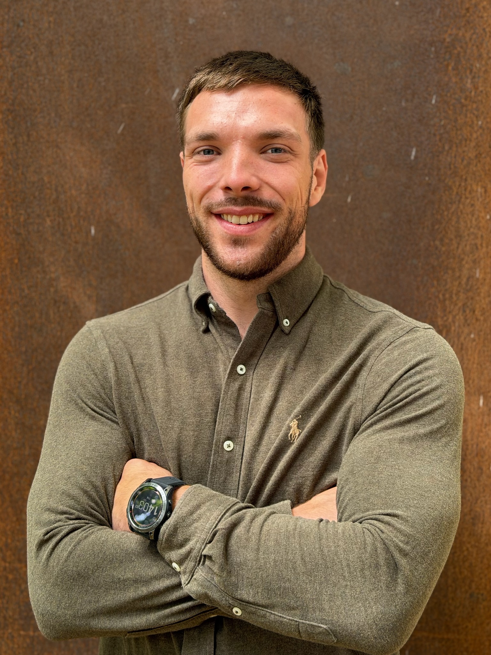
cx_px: 246
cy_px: 328
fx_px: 908
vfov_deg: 39.7
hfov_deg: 30.3
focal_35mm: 48
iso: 64
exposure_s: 1/121
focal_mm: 6.76
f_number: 1.78
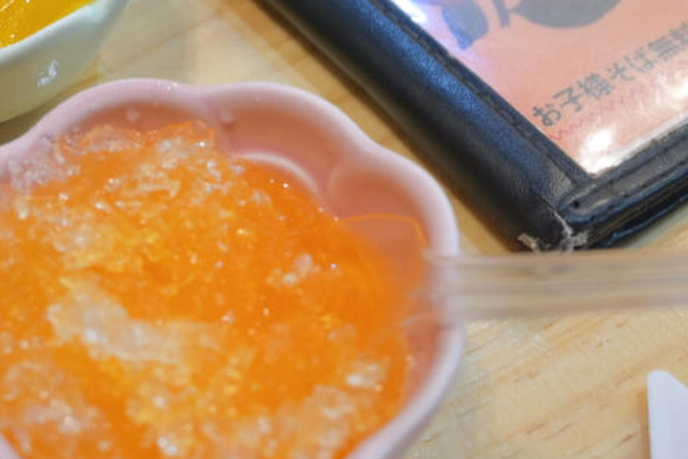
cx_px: 266
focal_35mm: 84
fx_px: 1600
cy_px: -8
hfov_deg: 24.2
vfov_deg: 16.0
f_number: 4.2
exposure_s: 1/40
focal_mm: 24.5
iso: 800
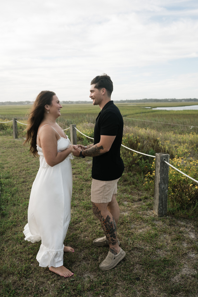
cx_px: 99
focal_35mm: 28
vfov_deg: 65.5
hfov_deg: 46.4
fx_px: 231
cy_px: 148
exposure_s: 1/1000
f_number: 4
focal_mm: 28
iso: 160
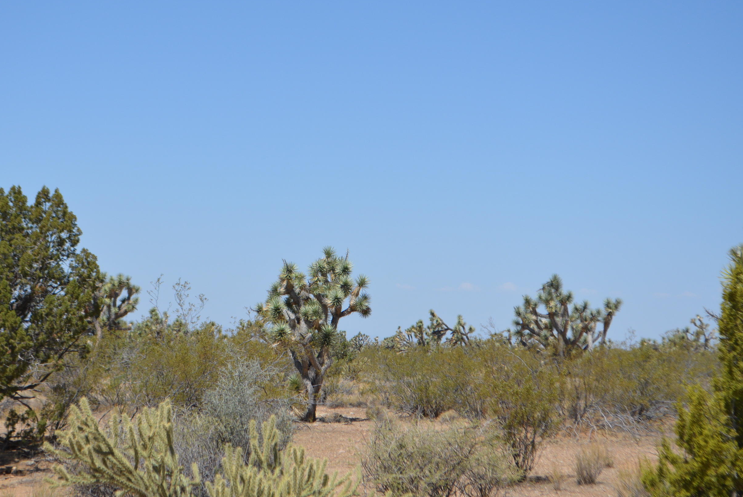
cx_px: 298
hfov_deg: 20.1
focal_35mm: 102
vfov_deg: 13.5
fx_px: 2099
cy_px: 226
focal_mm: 55
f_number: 7.1
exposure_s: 1/2000
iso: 400
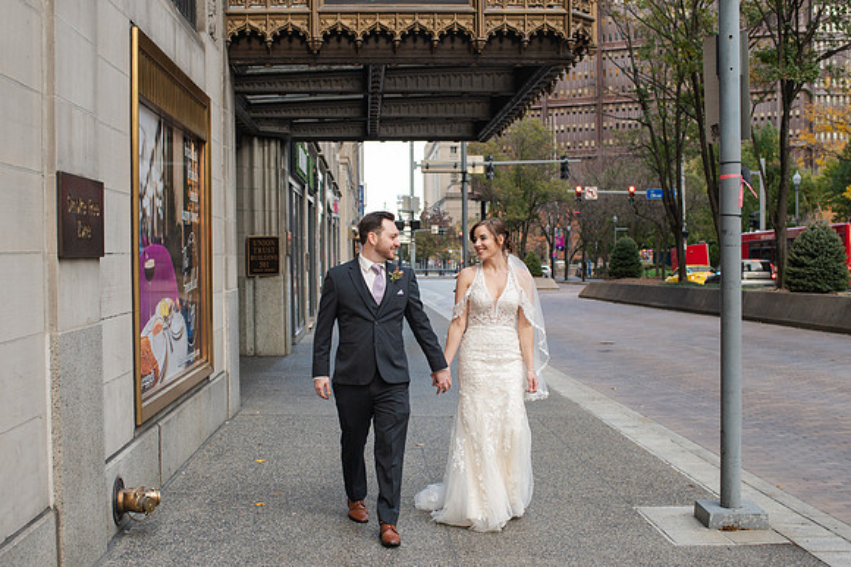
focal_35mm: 46
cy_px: 292
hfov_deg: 42.8
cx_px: 416
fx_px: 1085
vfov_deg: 29.2
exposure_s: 1/400
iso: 640
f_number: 3.5
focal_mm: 35
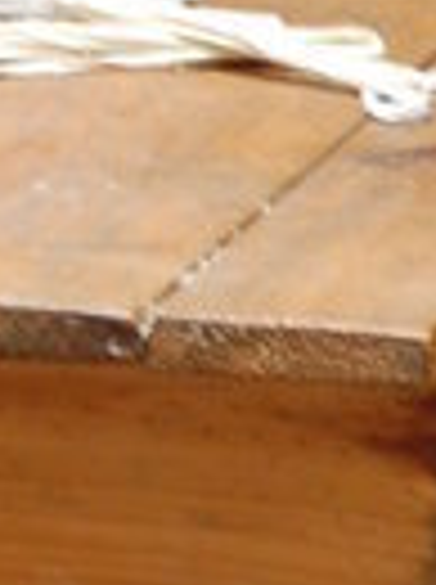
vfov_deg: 3.2
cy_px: 9
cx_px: 1333
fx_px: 10544
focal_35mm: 626
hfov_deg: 2.3
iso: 560
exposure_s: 1/30
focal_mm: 55
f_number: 7.1
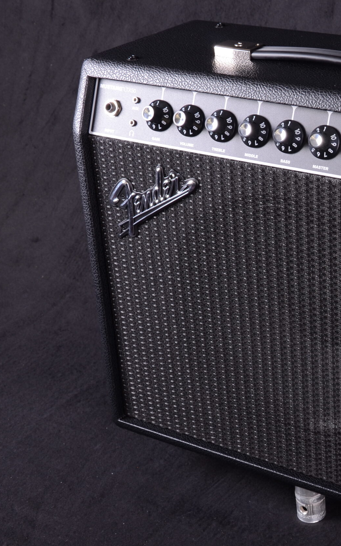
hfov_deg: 18.0
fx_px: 1041
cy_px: 276
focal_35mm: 70
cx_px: 372
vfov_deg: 29.4
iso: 200
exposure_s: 1/200
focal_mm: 30
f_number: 10
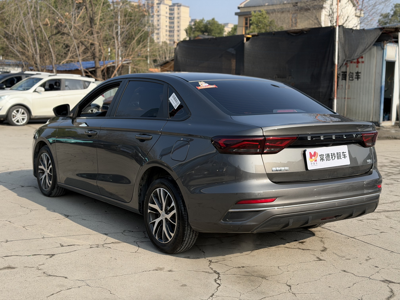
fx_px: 555
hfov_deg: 39.7
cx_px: 200
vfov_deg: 30.3
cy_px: 150
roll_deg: -0.8
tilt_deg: -7.5
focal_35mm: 48
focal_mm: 6.76
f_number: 1.78
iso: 100
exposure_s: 1/2762
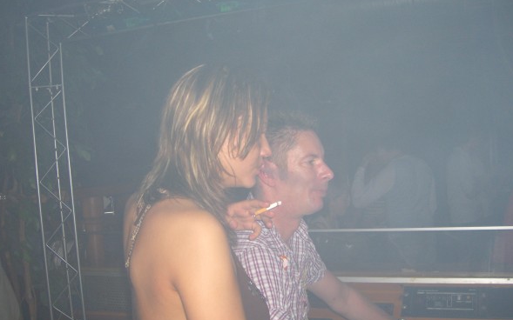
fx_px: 573
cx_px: 254
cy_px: 180
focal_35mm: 41
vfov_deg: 31.2
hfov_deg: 48.2
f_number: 2.8
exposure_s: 1/60
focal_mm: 7.9
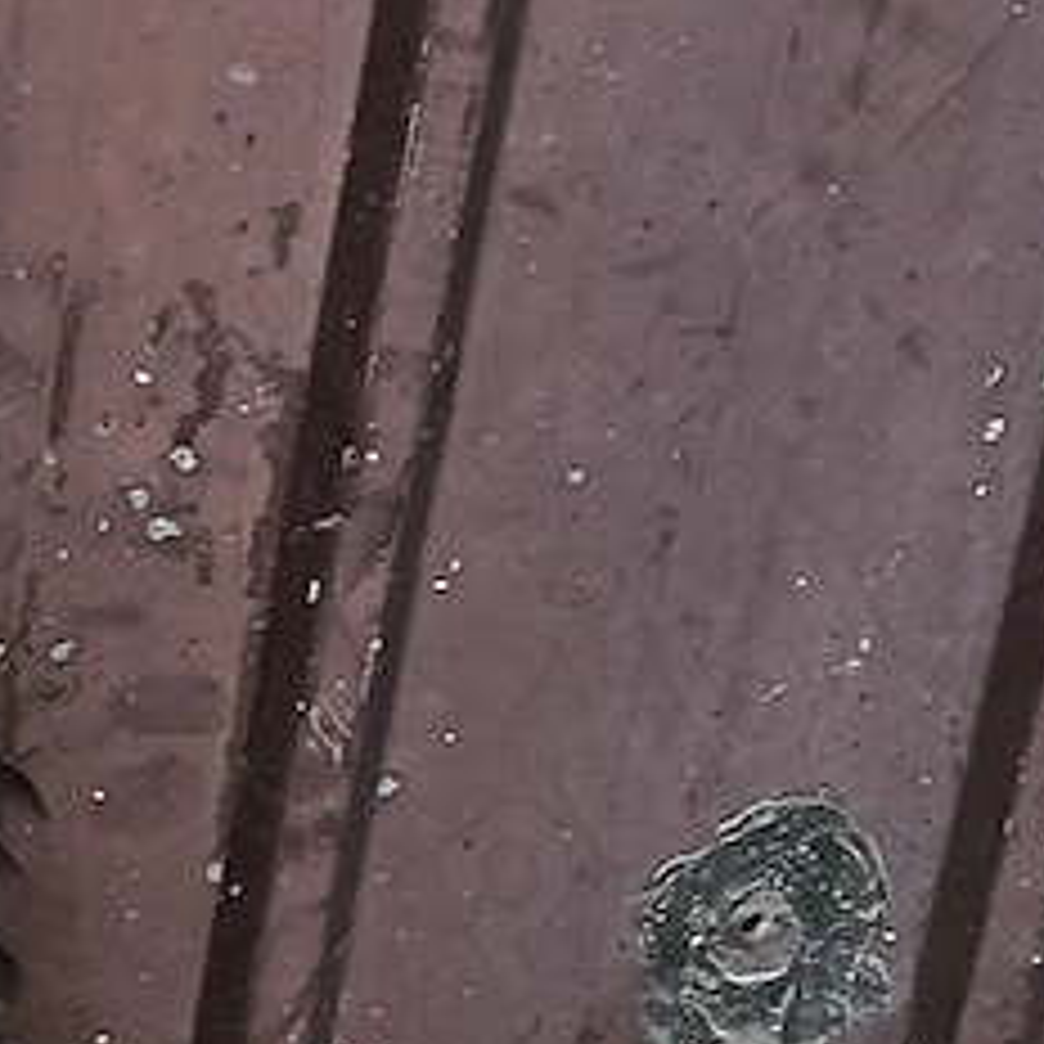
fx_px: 4675
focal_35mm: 137
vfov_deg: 12.7
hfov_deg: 12.0
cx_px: -670
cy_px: 832
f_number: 1.8
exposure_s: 1/50
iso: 64
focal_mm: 3.98
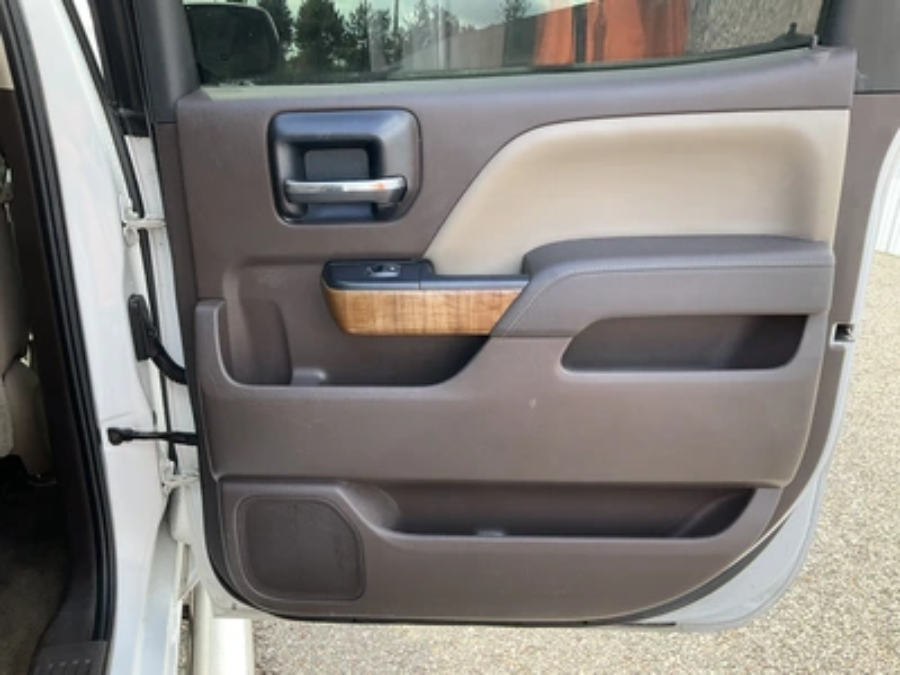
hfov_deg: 61.7
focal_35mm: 29
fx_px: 754
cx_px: 450
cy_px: 338
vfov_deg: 48.2
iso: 25
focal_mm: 3
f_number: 1.8
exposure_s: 1/172
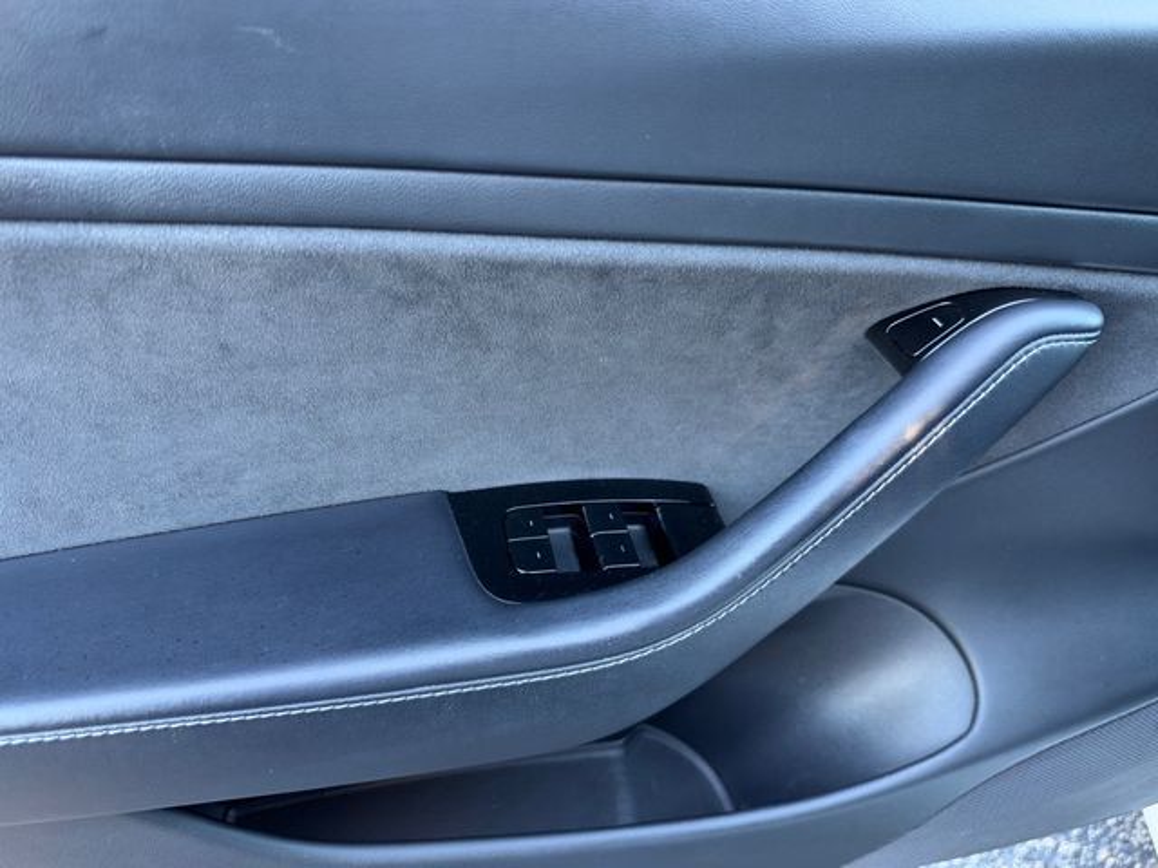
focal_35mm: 24
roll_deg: +3.4
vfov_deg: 56.8
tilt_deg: -34.6
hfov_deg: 71.6
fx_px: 803
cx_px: 579
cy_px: 434
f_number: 1.48
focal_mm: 6.93
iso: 200
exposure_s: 1/123
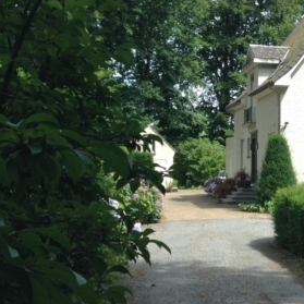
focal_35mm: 67
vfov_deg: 25.7
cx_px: 278
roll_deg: -0.6
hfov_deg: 24.9
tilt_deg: -3.9
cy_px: 148
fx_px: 666
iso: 25
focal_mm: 3.3
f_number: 2.4
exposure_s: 1/331
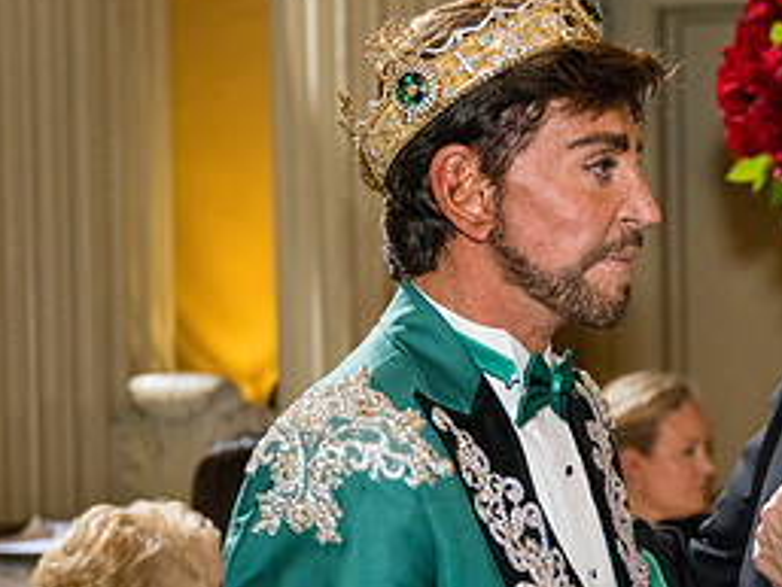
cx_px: 803
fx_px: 2599
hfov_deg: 16.7
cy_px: 300
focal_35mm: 115
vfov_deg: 12.9
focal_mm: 53
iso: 2000
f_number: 3.2
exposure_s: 1/125
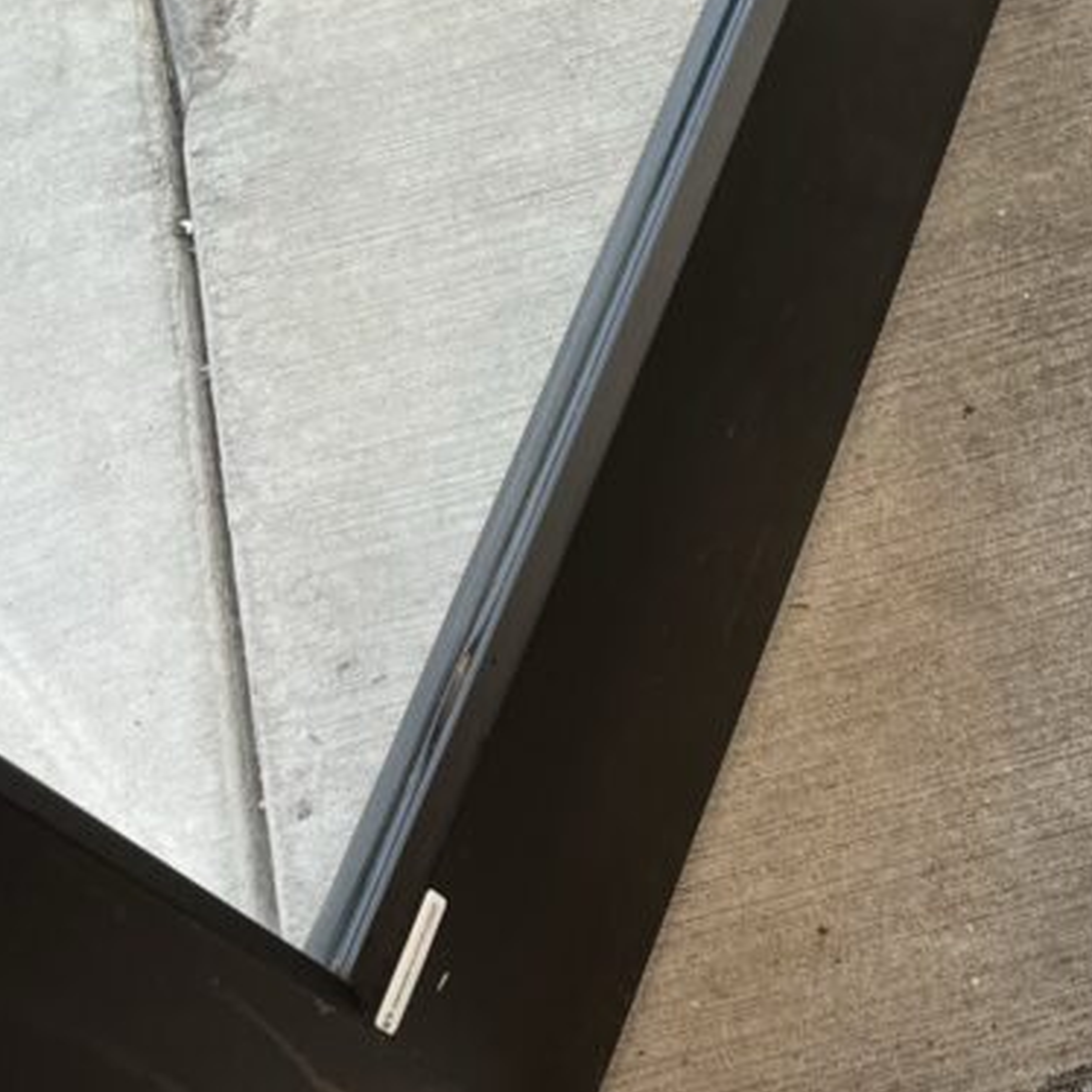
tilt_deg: -64.2
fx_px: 2248
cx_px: 1060
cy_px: 672
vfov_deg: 27.2
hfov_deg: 26.1
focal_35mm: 63
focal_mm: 5.1
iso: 80
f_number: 1.6
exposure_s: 1/100
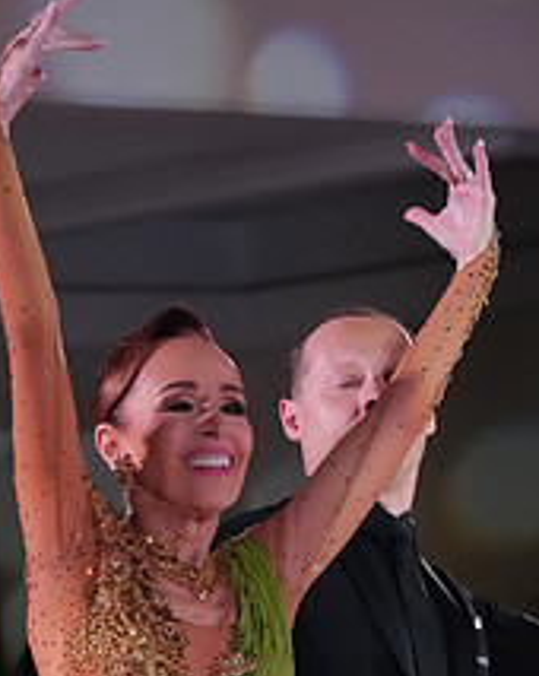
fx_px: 4553
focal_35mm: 228
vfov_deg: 8.4
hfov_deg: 6.8
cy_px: 889
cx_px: 46
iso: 8000
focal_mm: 89
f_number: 5.6
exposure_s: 1/400
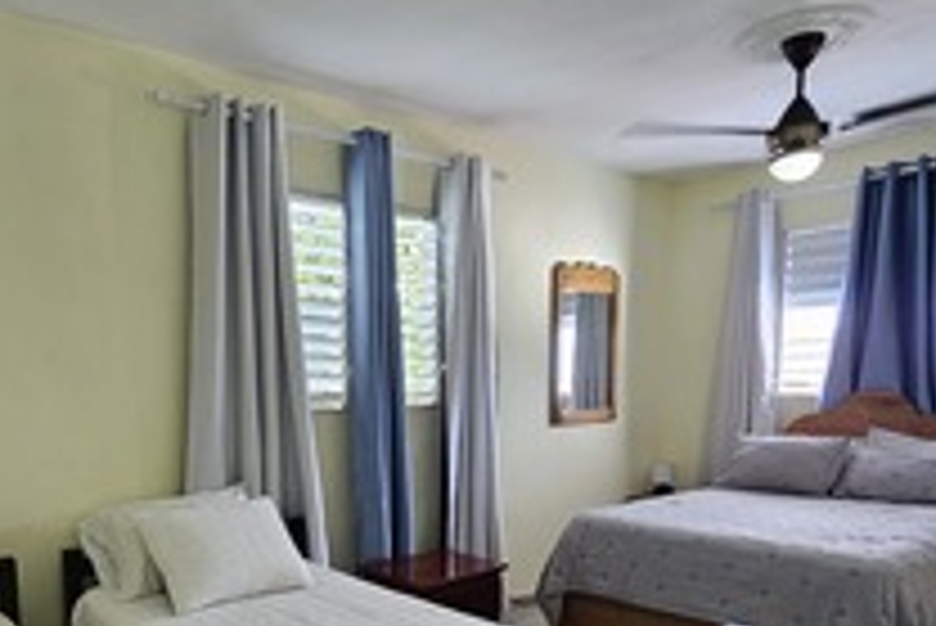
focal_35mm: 26
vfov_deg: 47.5
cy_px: 482
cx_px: 342
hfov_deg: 68.1
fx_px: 676
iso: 400
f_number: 2.2
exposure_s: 1/60
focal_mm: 2.2
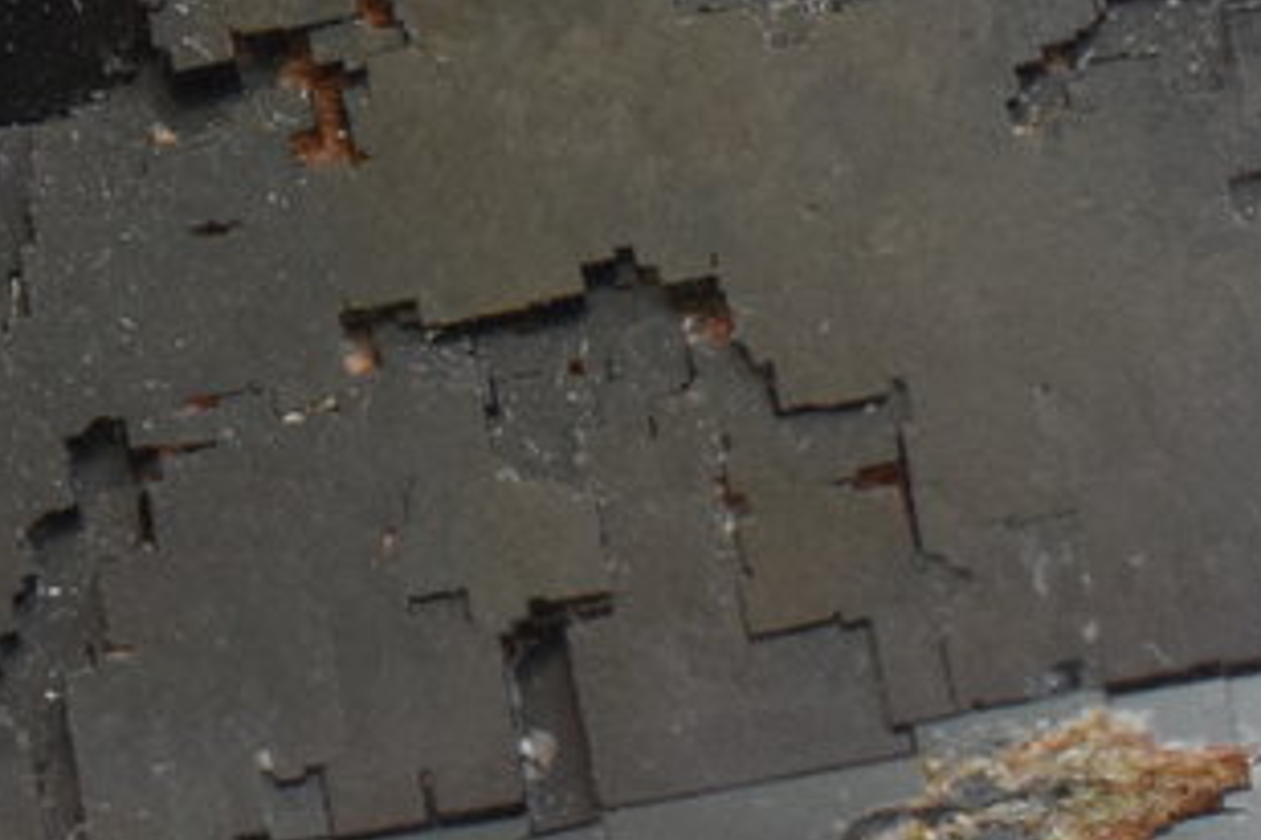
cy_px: -247
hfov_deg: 8.3
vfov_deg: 5.7
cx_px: -804
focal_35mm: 241
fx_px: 8427
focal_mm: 31
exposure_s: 1/50
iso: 2200
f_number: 14
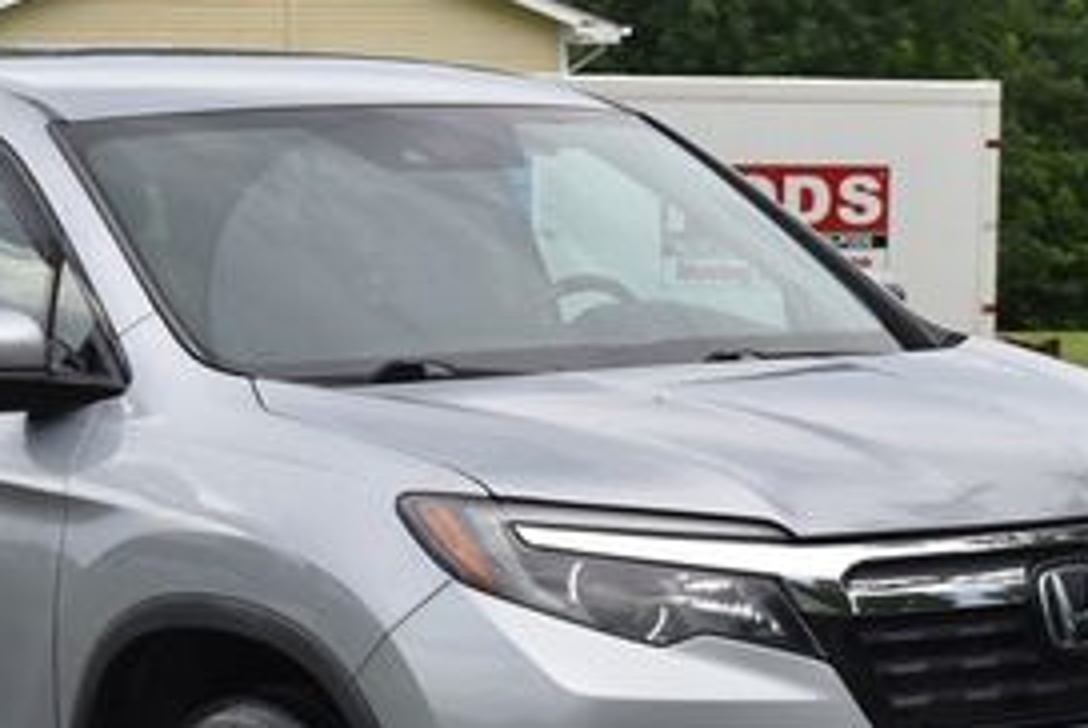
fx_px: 4478
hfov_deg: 13.8
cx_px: 428
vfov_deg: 9.3
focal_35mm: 148
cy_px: 402
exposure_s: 1/250
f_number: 6.3
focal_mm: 42
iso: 200
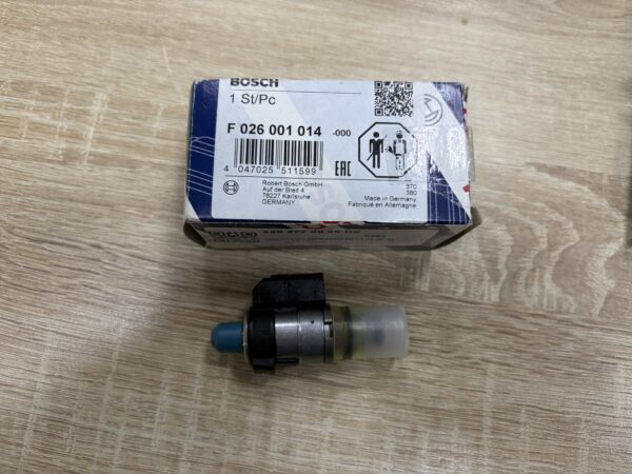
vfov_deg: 53.1
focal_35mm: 26
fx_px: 475
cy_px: 237
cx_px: 316
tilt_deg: -77.9
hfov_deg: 67.3
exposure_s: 1/50
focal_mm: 5.96
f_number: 1.6
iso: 80
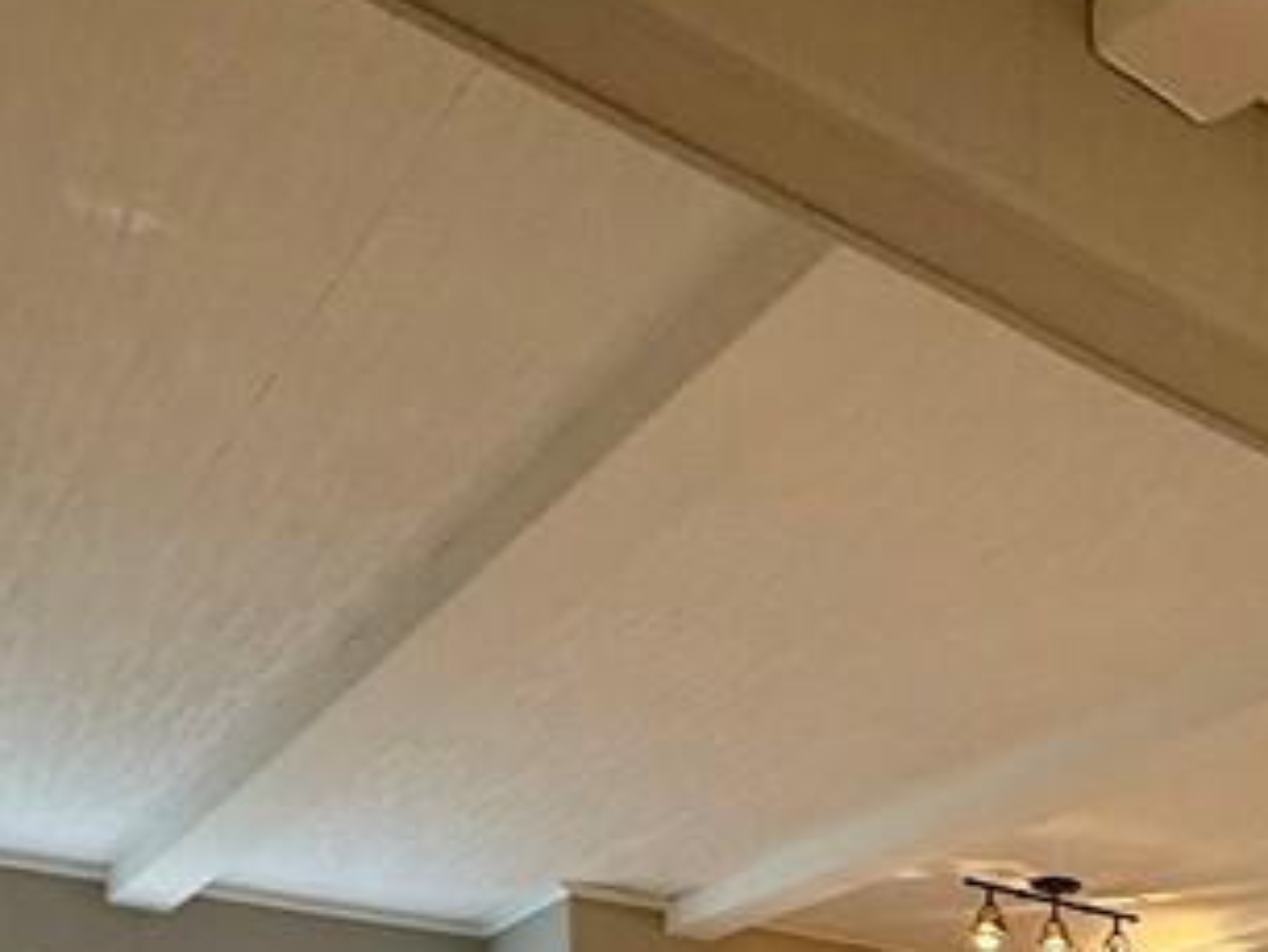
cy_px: 1472
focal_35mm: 47
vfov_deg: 23.7
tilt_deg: -7.7
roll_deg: -2.2
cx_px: 1314
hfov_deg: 35.8
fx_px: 1722
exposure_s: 1/60
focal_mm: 2.22
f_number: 2.2
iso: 400
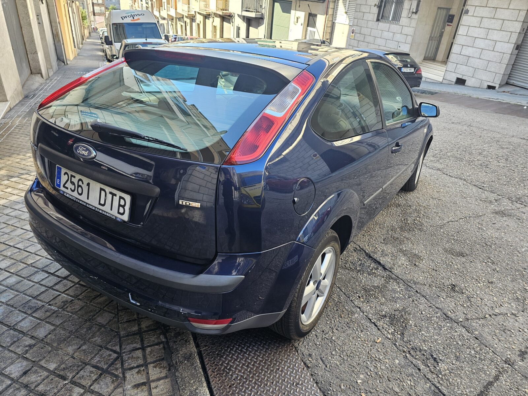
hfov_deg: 73.9
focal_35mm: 23
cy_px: 198
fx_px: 351
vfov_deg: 58.9
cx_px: 264
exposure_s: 1/180
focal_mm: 6.3
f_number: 1.7
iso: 80
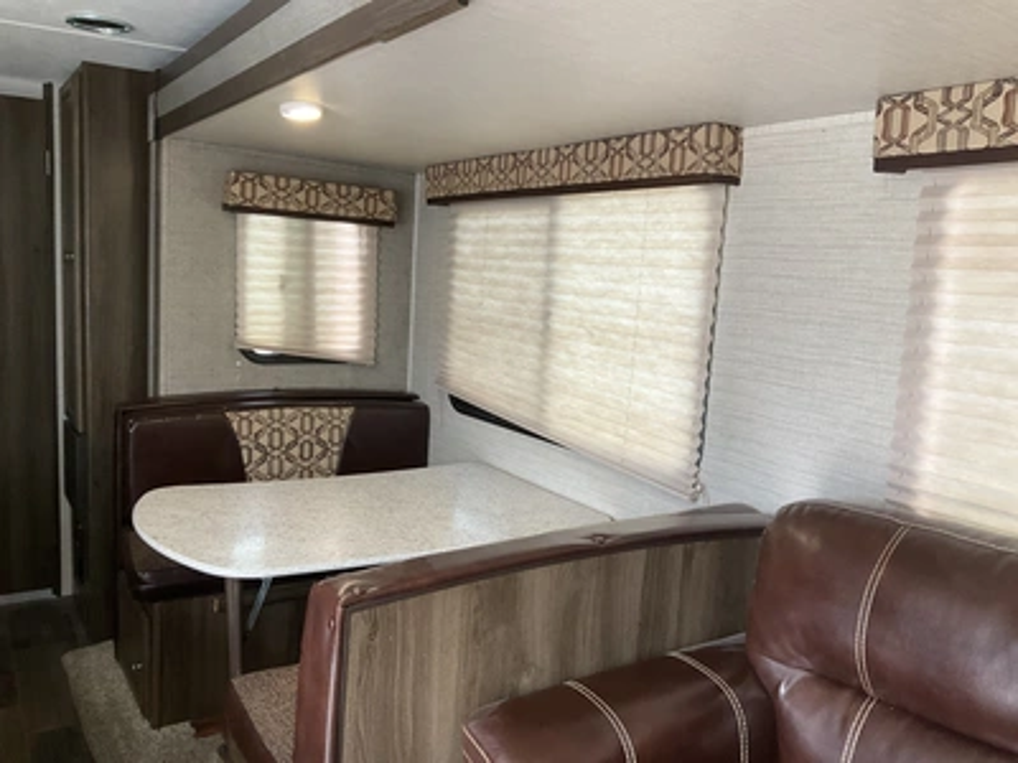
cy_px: 382
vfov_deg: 48.2
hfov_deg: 61.7
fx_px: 853
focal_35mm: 29
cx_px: 509
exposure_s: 1/70
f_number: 1.8
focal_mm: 3
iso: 64
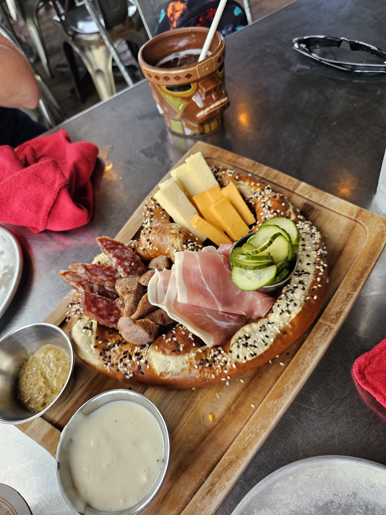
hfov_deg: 58.9
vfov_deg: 73.9
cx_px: 193
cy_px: 258
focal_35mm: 23
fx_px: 342
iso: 160
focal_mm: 6.3
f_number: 1.7
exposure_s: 1/180
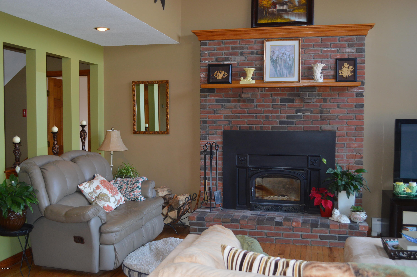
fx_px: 417
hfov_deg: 53.2
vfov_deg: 36.8
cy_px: 138
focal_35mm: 36
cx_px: 208
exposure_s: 1/60
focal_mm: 24
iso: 450
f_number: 4
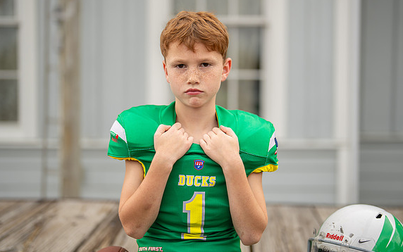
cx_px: 206
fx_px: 648
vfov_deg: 22.0
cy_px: 121
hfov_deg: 34.5
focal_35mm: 59
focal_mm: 50
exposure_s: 1/2000
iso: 125
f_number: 1.2
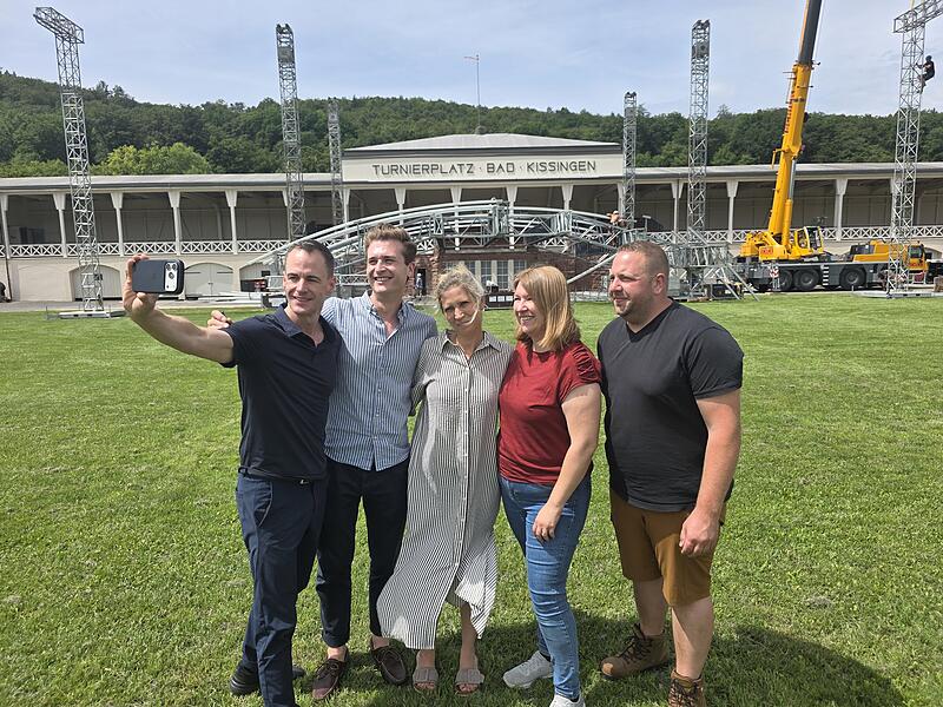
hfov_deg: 73.9
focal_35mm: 23
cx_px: 472
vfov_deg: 58.9
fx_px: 627
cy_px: 354
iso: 80
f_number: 1.7
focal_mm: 6.3
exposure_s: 1/5153
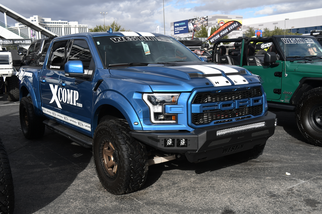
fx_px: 349
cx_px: 161
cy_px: 107
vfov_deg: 34.2
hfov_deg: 49.6
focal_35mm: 39
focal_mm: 26
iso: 100
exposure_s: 1/500
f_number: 5
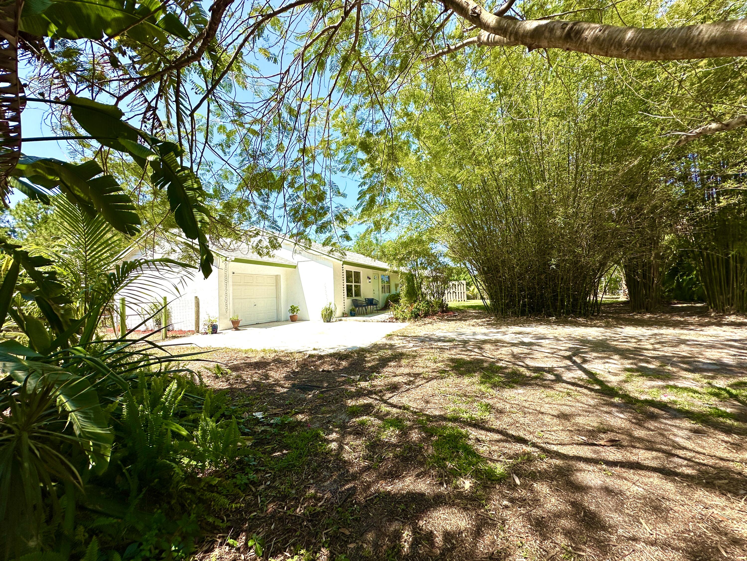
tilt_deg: +1.4
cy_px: 280
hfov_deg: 102.1
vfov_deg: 85.7
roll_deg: +1.8
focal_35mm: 14
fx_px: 302
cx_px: 374
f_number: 2.2
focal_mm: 2.22
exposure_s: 1/1366
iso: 50
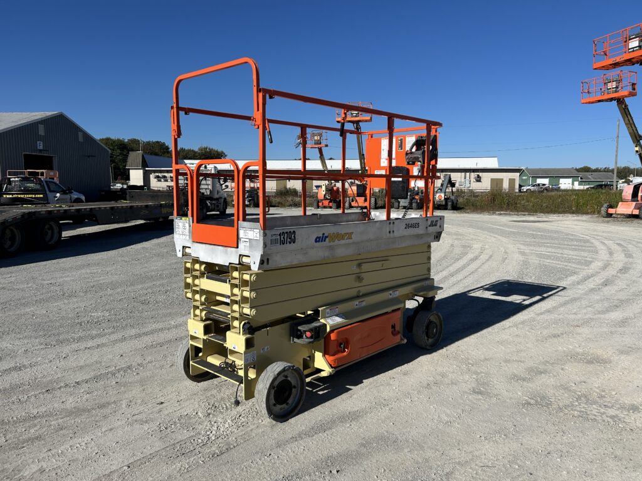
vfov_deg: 53.1
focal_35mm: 26
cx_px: 321
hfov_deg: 67.3
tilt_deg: -5.7
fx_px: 482
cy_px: 240
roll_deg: -0.7
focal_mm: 5.7
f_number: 1.5
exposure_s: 1/6993
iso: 50
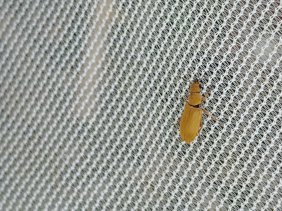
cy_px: 106
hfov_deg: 34.9
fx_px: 448
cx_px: 141
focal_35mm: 55
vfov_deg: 26.6
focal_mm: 5.31
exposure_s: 1/270
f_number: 1.7
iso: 50
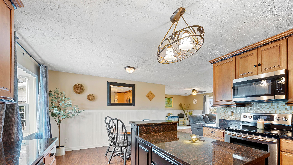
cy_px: 113
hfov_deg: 95.2
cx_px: 170
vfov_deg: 62.0
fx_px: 132
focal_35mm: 17
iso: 640
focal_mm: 14
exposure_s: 1/1.25
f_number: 9
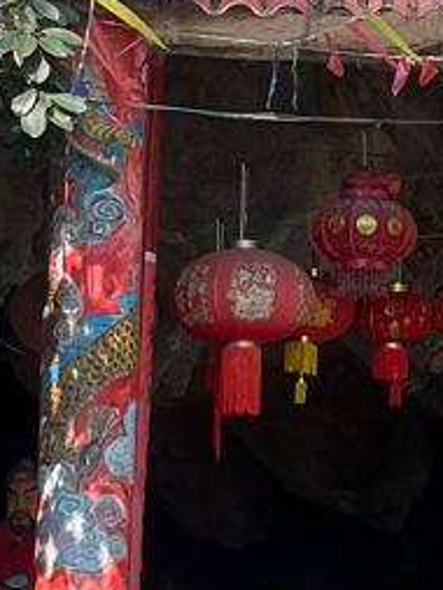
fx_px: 2626
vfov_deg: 12.7
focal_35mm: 154
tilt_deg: +10.5
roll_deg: +0.8
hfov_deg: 9.5
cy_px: 91
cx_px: 535
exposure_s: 1/1600
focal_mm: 5.1
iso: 50
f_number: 1.6
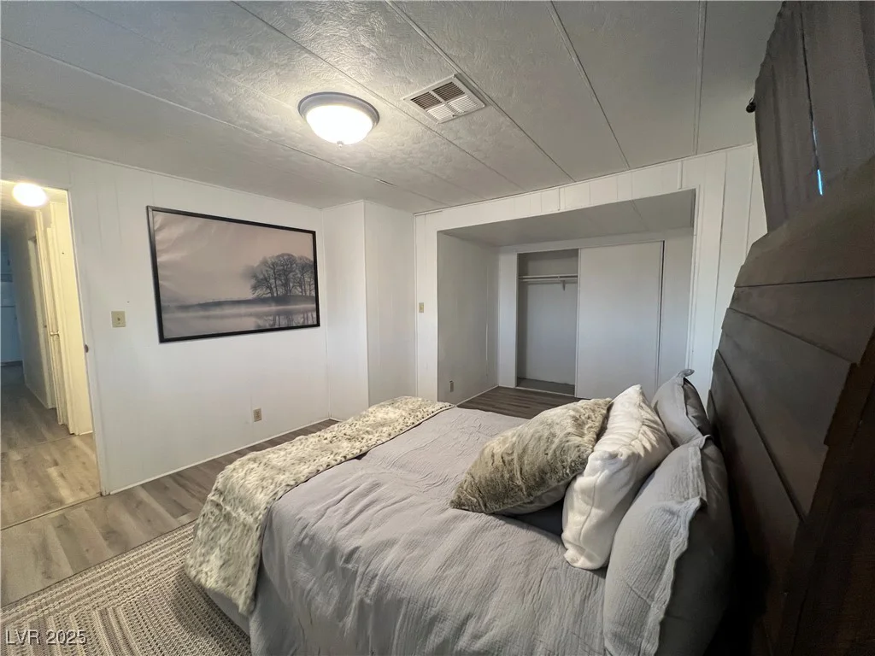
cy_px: 328
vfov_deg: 89.9
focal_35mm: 13
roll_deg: +0.5
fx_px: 329
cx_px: 438
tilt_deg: -6.5
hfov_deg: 106.2
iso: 250
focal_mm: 1.57
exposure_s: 1/60
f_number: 1.8
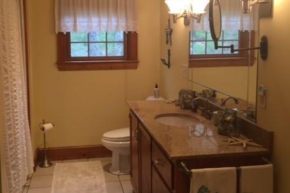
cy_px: 76
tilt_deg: -6.9
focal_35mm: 42
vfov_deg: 31.7
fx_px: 338
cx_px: 133
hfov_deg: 46.4
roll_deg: +0.1
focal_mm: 4.15
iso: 80
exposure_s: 1/30
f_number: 2.2
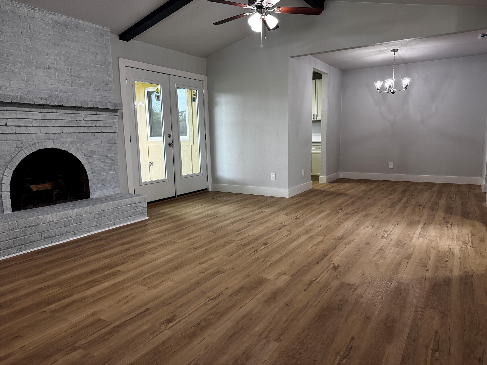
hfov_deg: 71.6
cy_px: 182
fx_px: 338
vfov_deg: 56.8
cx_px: 244
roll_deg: +1.3
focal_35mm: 24
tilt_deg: -8.7
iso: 200
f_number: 1.78
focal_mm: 6.76
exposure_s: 1/120
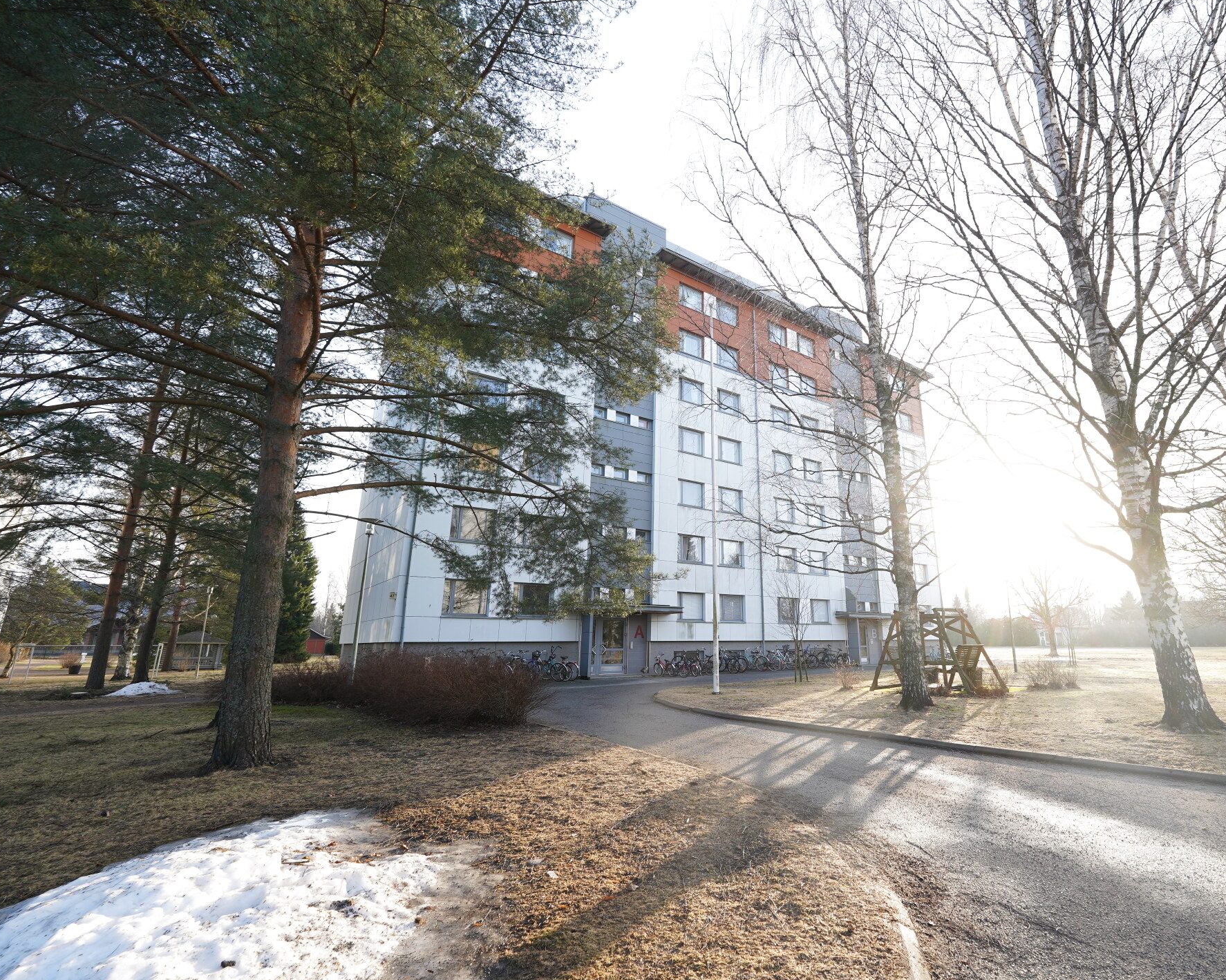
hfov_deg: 92.3
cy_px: 488
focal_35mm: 16
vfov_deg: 80.4
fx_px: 581
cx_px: 714
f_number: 5.6
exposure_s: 1/50
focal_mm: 14
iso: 100
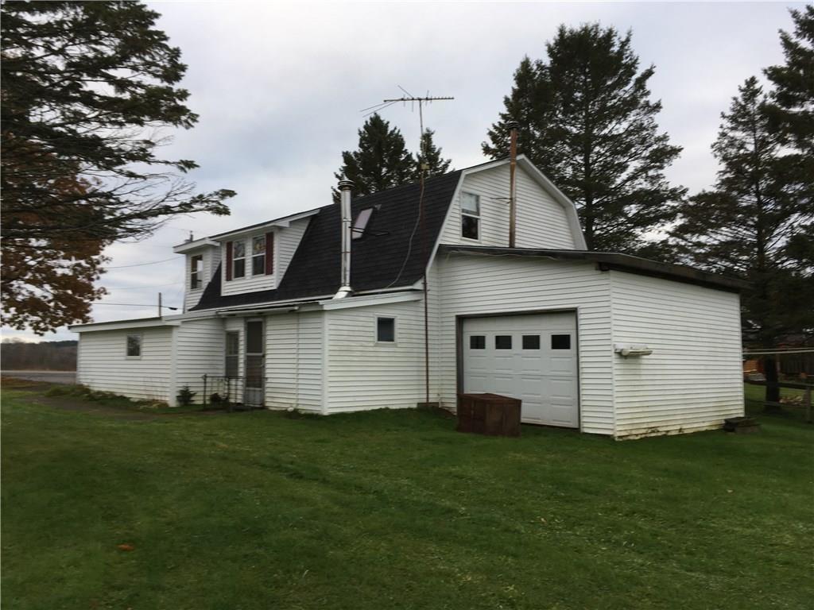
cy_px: 305
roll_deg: +0.4
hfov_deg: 61.7
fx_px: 682
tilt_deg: +0.8
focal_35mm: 29
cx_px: 407
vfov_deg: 48.2
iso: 25
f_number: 2.2
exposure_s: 1/120
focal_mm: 4.15
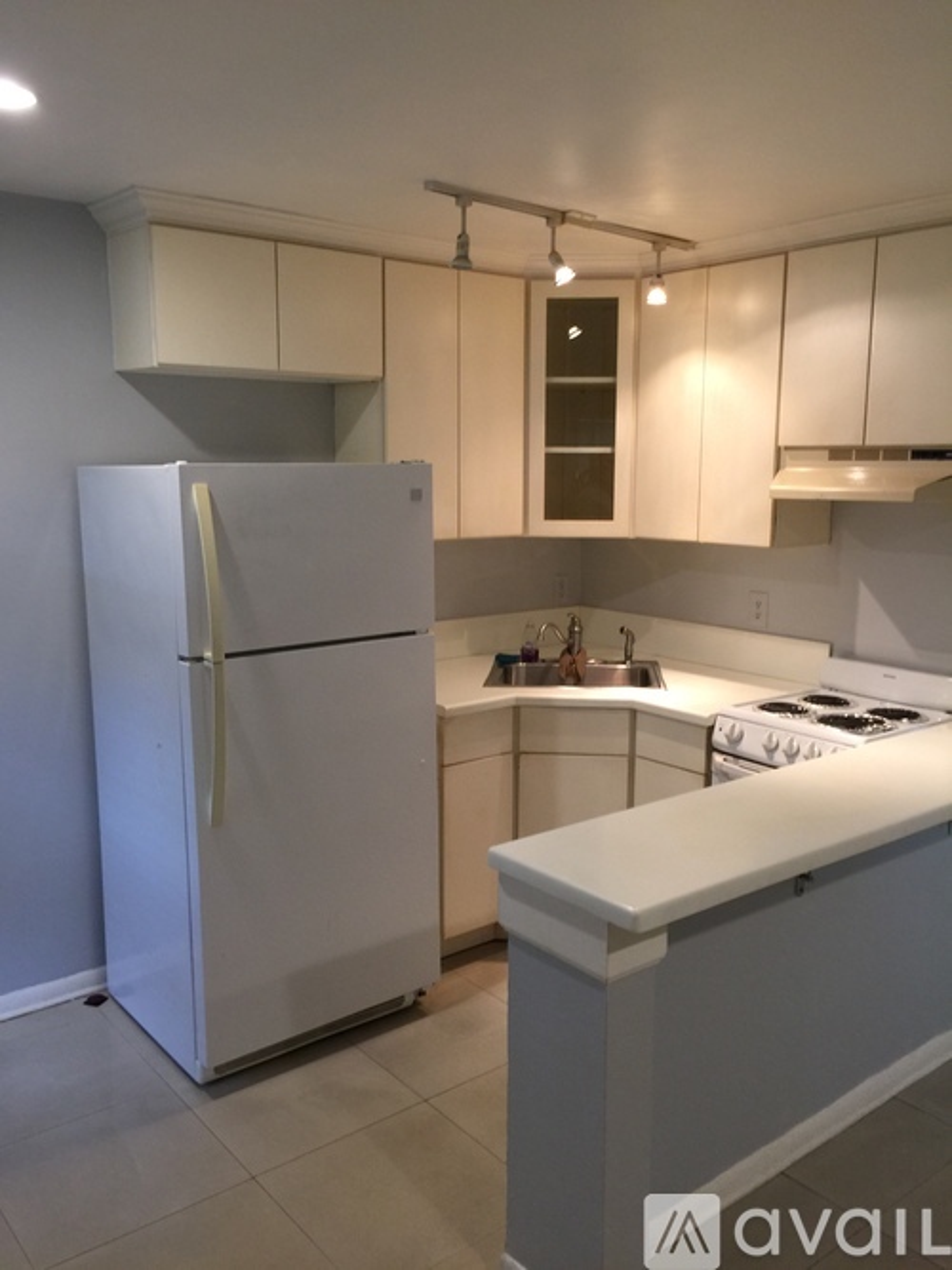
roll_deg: +0.5
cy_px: 635
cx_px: 476
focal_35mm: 29
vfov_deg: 61.7
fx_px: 1064
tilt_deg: -7.7
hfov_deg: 48.2
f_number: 2.2
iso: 50
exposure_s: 1/15
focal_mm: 4.15
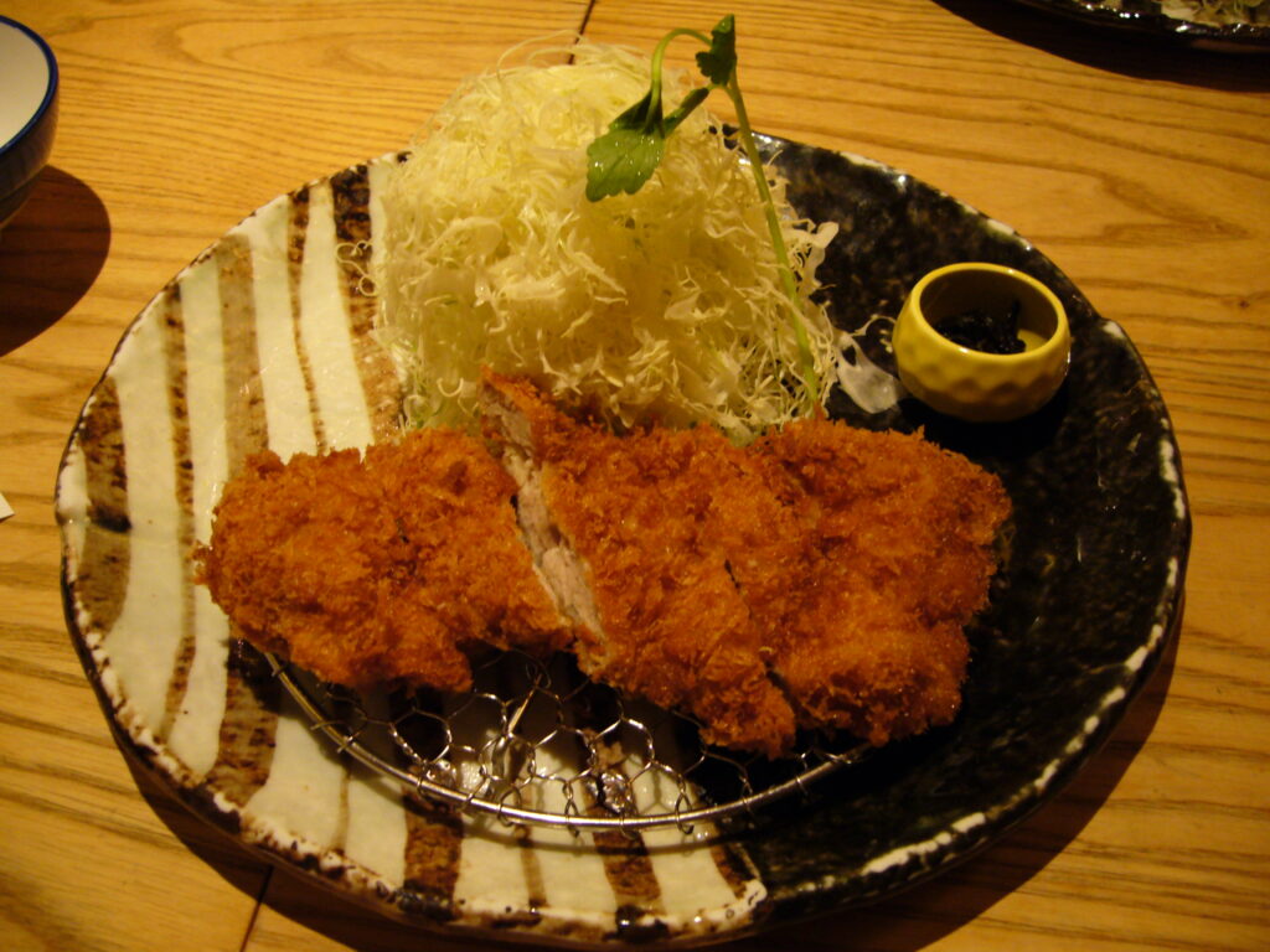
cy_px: 476
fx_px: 1284
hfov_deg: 52.6
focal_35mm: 35
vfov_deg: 40.7
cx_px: 635
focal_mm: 5.8
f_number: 2.8
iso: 200
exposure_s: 1/8
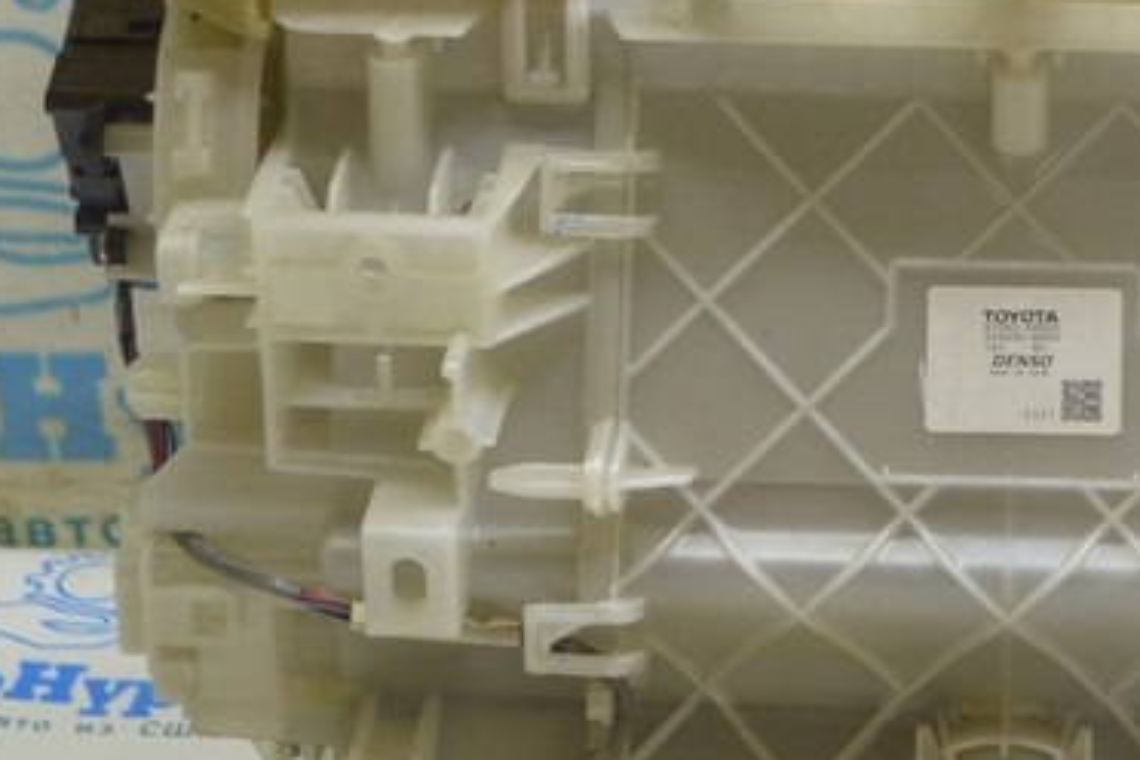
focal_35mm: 111
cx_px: 913
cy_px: -198
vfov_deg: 12.0
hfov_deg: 18.2
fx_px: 3527
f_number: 5.6
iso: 400
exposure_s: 1/20
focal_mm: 27
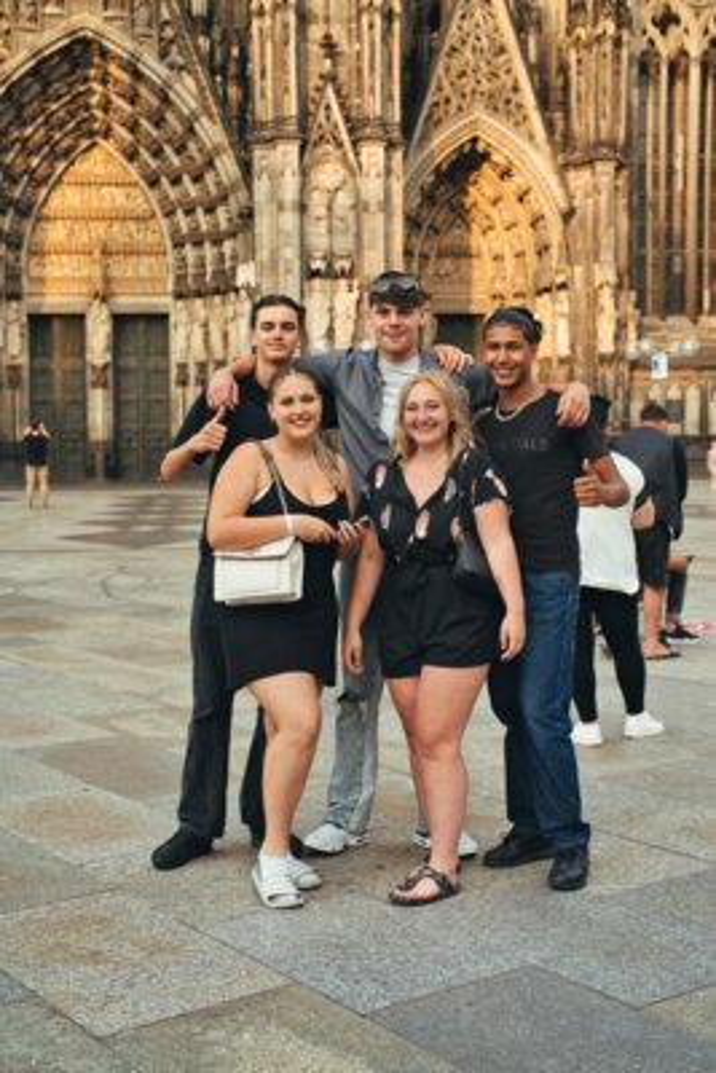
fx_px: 1490
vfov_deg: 39.6
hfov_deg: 27.0
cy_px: 536
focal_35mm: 50
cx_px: 358
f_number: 4
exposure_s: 1/100
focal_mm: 50
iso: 100
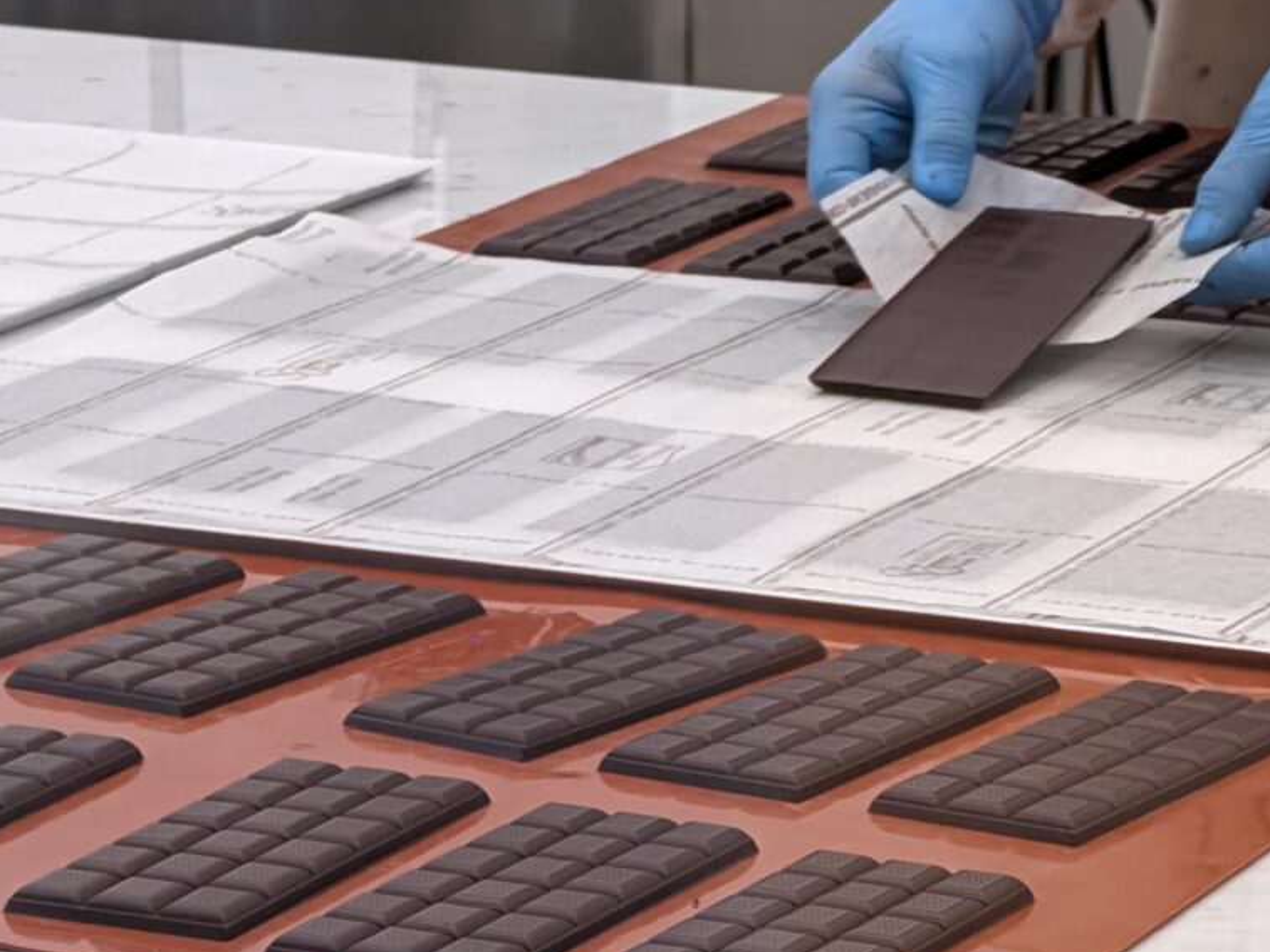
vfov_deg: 8.0
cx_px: 926
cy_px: 546
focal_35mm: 186
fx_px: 6825
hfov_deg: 10.6
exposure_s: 1/180
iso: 394
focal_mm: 14.2
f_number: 3.05
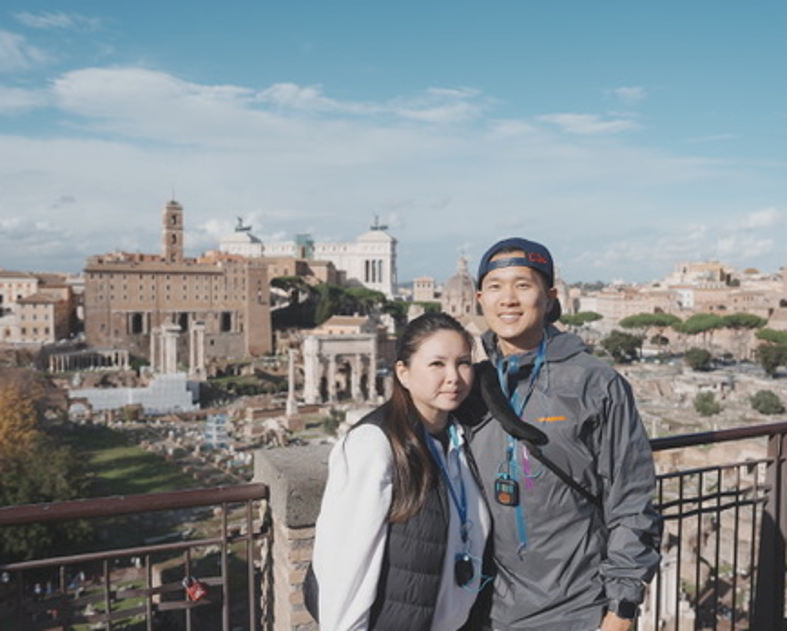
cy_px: 317
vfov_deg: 51.6
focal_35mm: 28
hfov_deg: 62.1
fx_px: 653
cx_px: 423
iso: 100
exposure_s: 1/2000
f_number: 4
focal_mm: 24
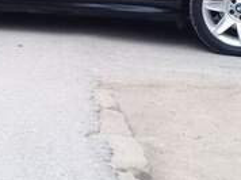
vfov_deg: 12.3
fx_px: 800
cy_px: -74
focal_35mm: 115
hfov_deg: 17.1
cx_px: 103
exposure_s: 1/50
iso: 50
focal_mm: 3.3
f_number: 2.2
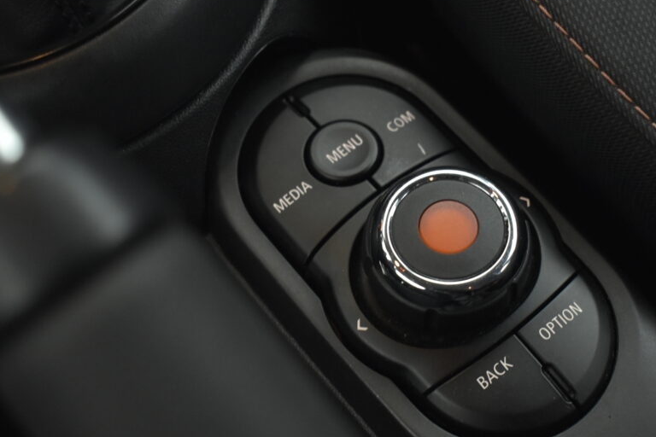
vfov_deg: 21.2
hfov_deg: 31.3
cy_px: 265
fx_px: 1166
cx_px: 396
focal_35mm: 64
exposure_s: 1/50
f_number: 4.5
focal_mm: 32
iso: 1600
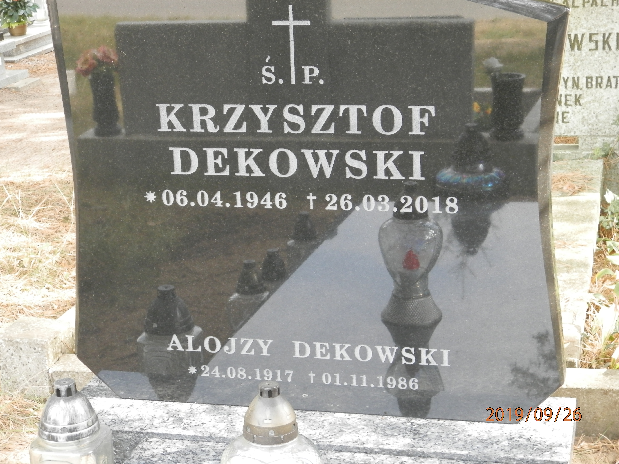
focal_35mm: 68
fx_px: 1216
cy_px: 232
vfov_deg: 21.6
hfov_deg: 28.6
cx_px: 310
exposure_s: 1/40
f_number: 4
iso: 200
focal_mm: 12.2
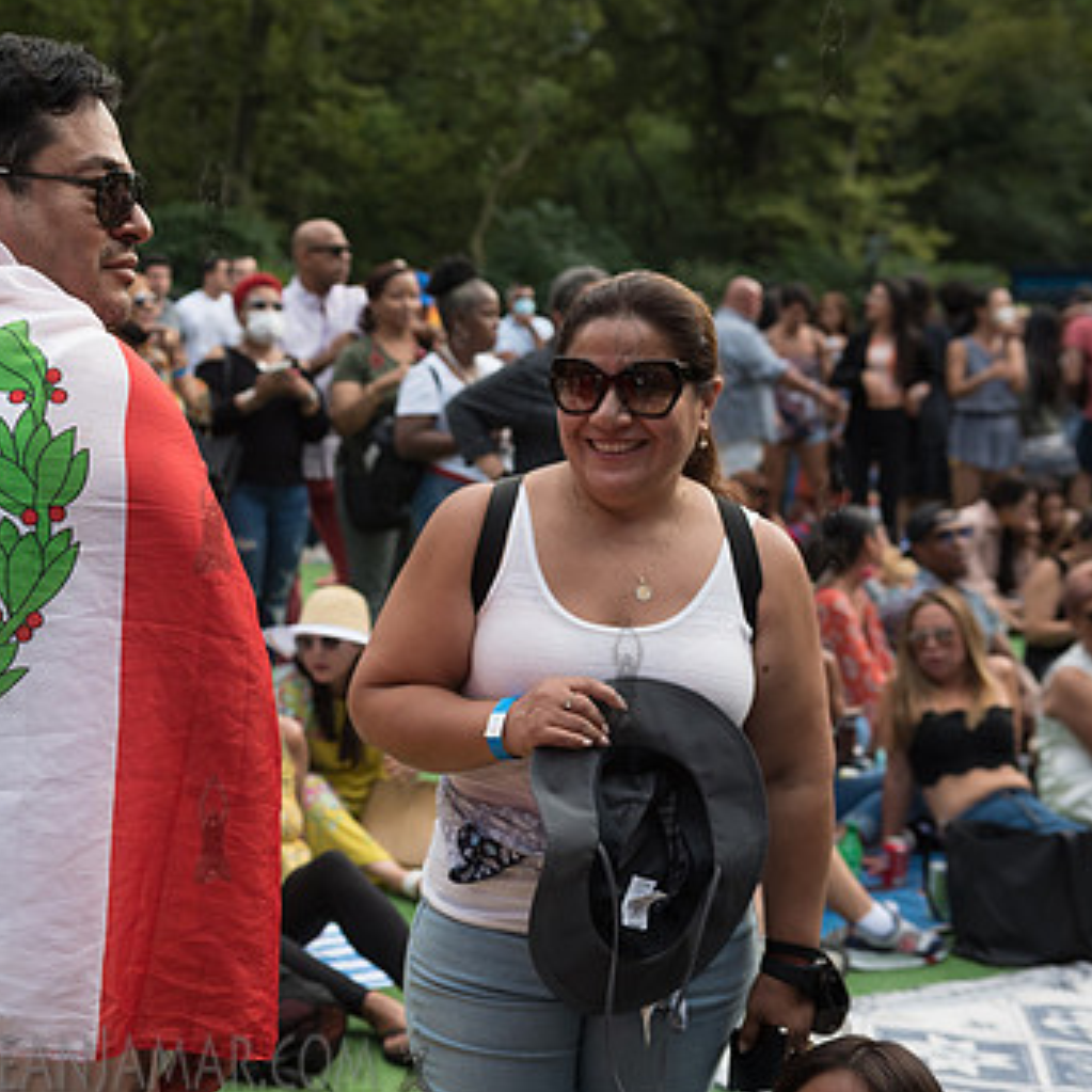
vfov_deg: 26.5
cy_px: 517
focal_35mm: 65
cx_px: 211
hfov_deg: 26.0
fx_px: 2320
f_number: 4.5
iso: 500
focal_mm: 45
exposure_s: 1/800
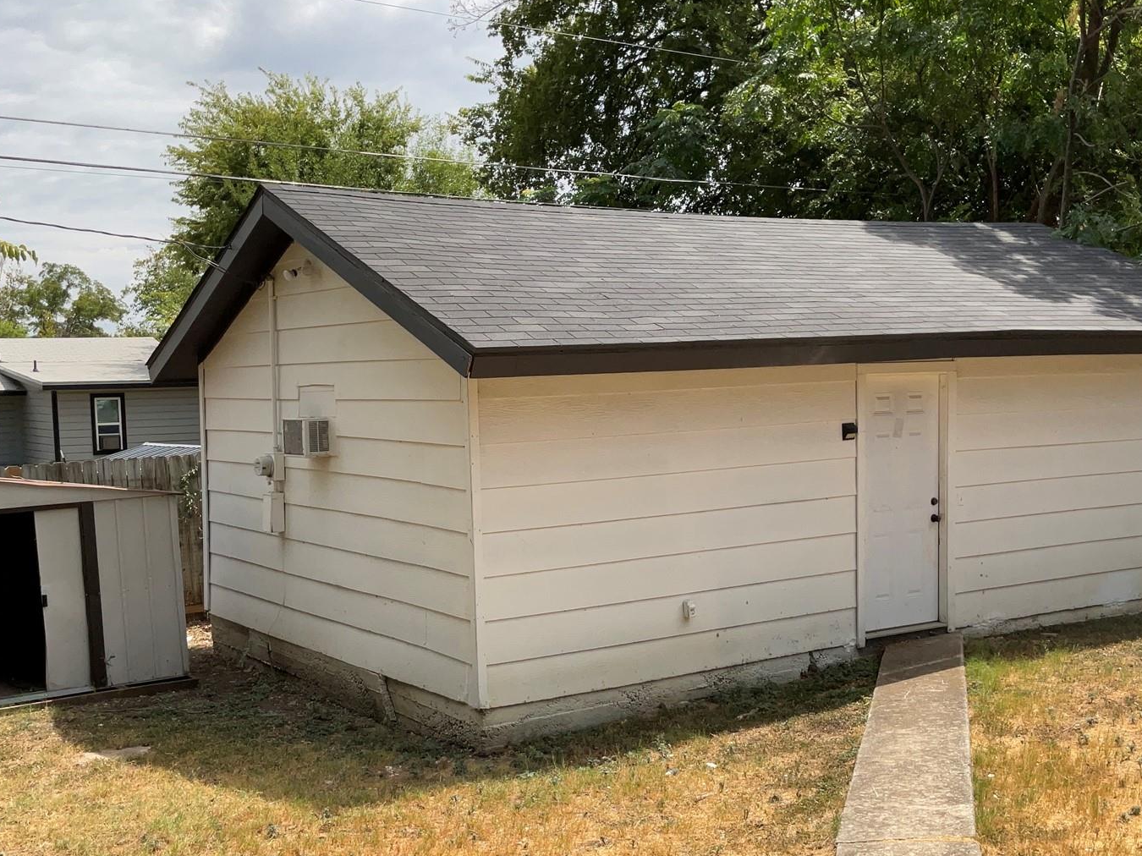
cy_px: 518
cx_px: 544
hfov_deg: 42.9
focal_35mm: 44
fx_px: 1451
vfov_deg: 32.8
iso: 16
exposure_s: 1/2141
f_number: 1.8
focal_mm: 3
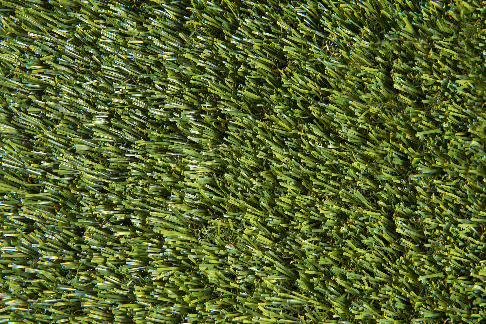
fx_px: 648
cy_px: 162
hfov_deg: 41.1
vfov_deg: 28.1
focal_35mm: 48
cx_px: 243
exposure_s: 1/160
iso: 200
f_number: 13
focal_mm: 48
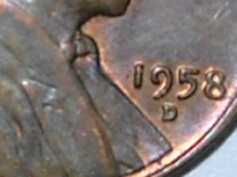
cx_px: 36
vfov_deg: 13.4
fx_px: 739
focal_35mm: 108
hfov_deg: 18.0
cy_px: -12
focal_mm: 6.72
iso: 64
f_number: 5.5
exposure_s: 1/30
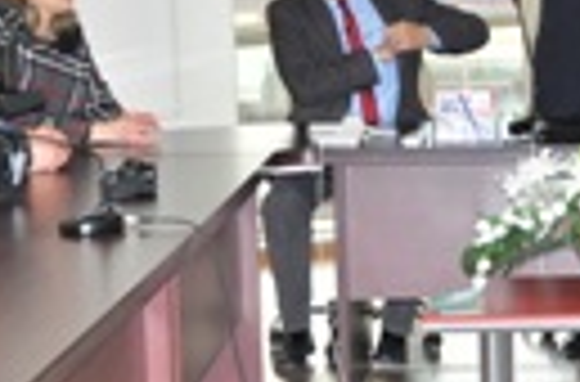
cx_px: 616
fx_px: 2681
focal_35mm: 167
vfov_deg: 8.2
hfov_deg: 12.2
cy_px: 155
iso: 1600
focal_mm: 32
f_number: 4.8
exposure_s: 1/100
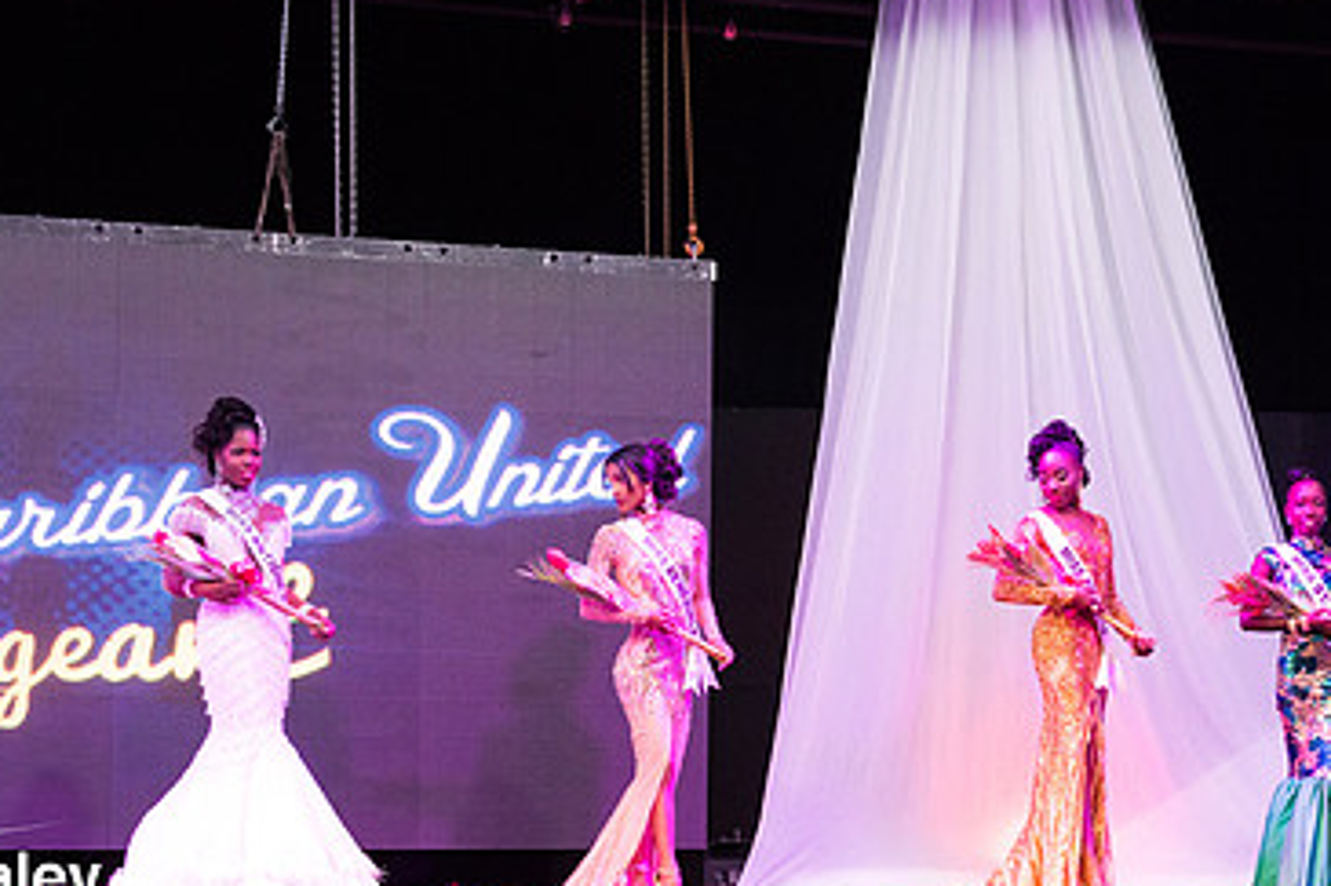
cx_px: 936
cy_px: 681
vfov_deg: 17.4
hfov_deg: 25.8
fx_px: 2882
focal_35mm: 78
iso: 4000
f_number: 5
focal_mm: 38
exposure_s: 1/160
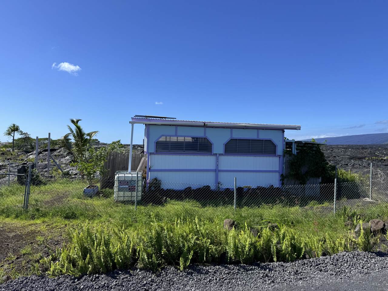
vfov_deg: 56.8
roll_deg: -1.2
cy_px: 146
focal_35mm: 24
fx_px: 269
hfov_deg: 71.6
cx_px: 194
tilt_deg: -0.6
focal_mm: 6.76
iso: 80
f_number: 1.78
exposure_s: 1/4975
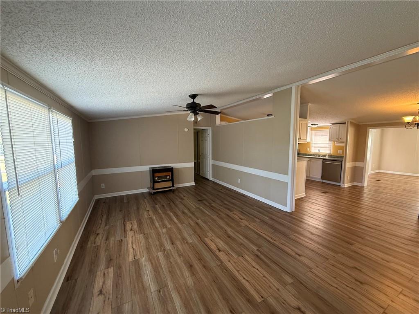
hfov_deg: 102.1
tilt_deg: -6.3
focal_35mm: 14
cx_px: 210
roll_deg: +1.1
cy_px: 157
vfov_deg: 85.7
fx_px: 169
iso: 320
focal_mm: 2.22
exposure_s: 1/69
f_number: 2.2
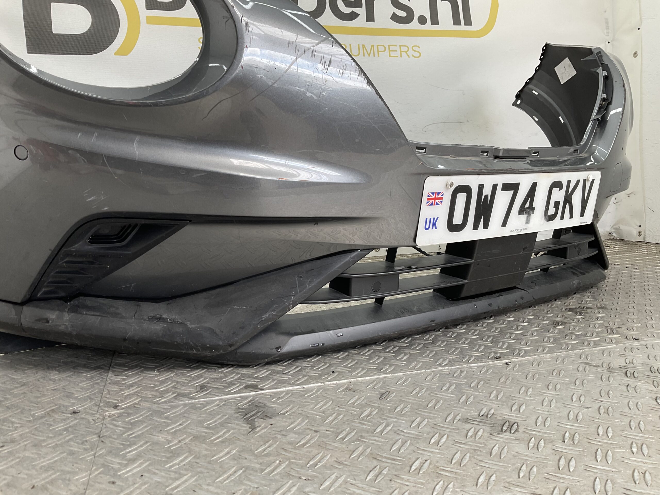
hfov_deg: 61.7
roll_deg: +1.1
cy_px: 248
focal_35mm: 29
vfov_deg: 48.2
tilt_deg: -7.4
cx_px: 330
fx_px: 553
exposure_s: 1/100
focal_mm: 3
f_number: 1.8
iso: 20
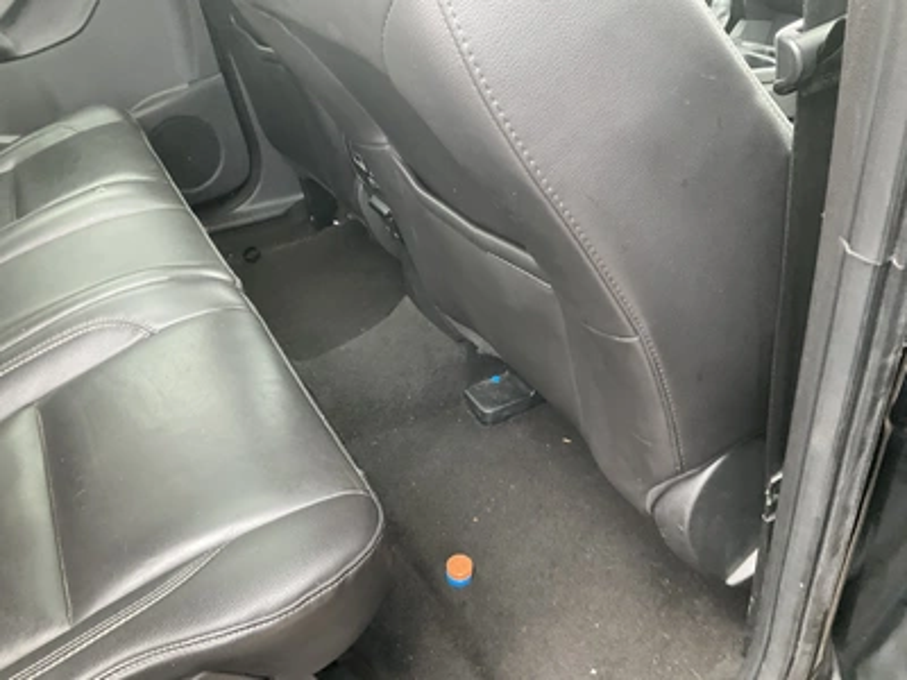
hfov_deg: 61.7
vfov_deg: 48.2
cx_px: 454
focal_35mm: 29
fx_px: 760
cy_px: 340
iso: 200
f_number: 1.8
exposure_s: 1/60
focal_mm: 3
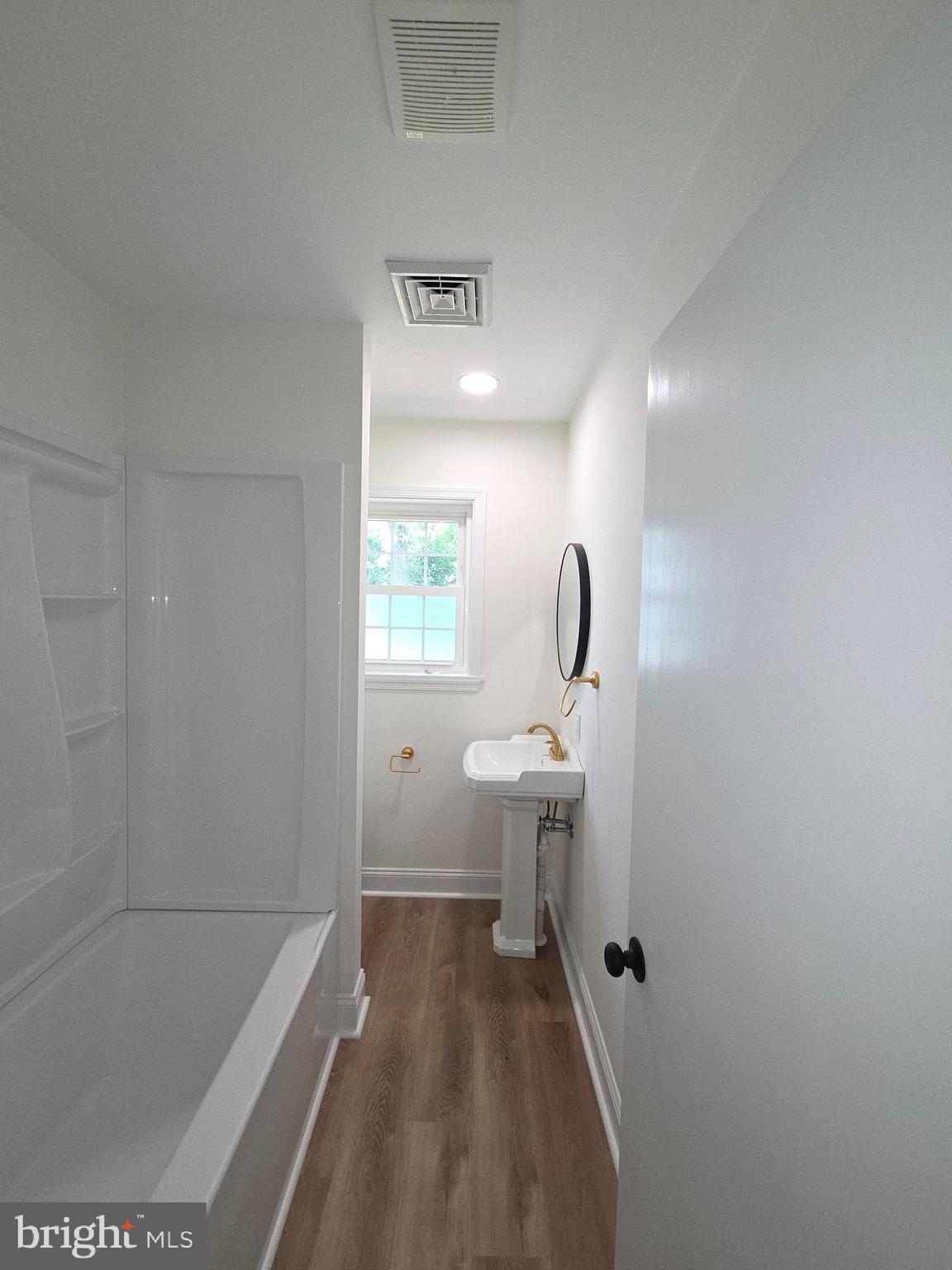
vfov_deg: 106.2
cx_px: 476
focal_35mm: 13
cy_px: 635
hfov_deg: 89.9
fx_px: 477
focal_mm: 2.2
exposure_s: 1/60
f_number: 2.2
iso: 125
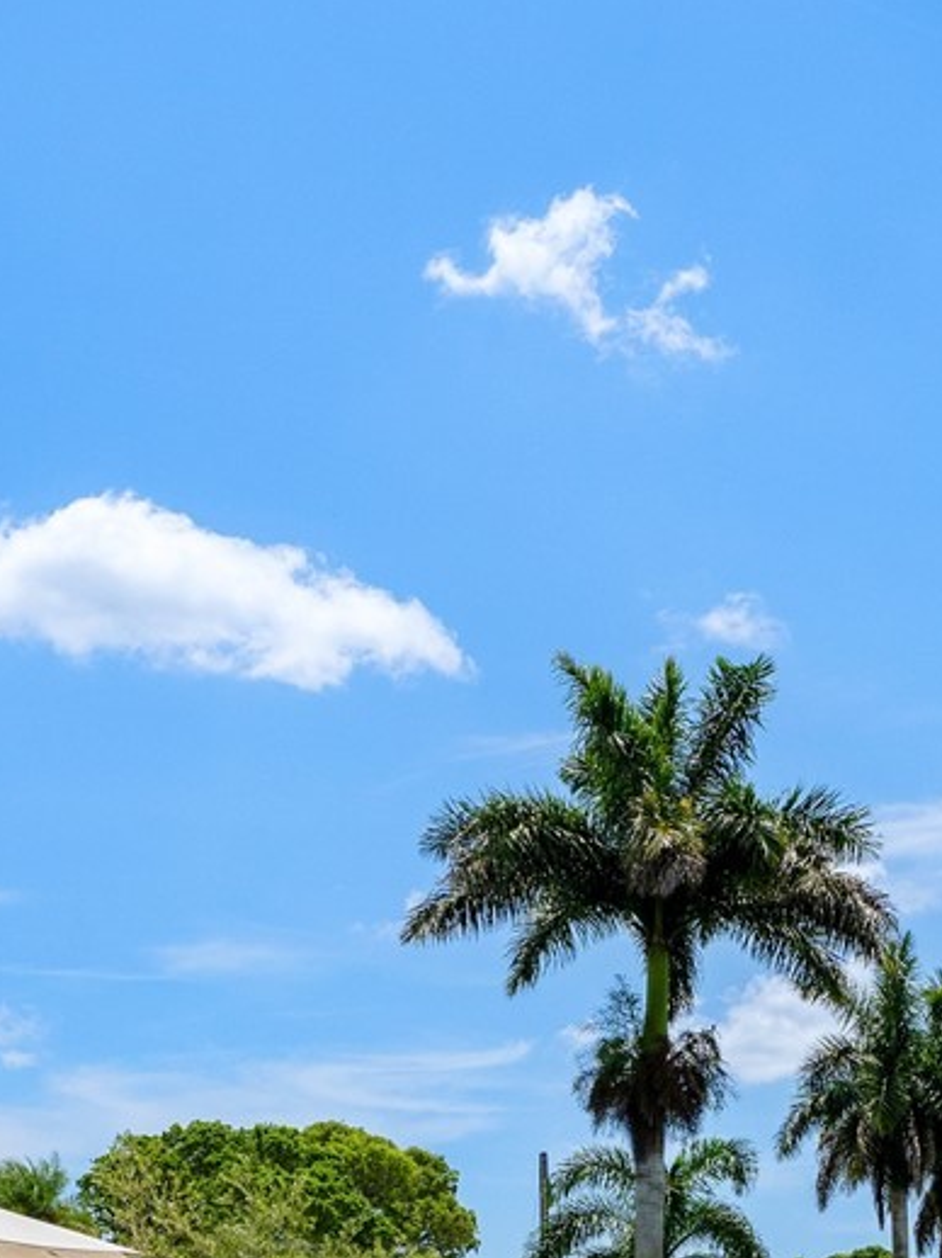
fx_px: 2334
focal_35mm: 64
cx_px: 839
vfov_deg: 28.2
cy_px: 1281
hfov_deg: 22.3
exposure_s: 1/1600
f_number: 11
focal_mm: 20.4
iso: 320
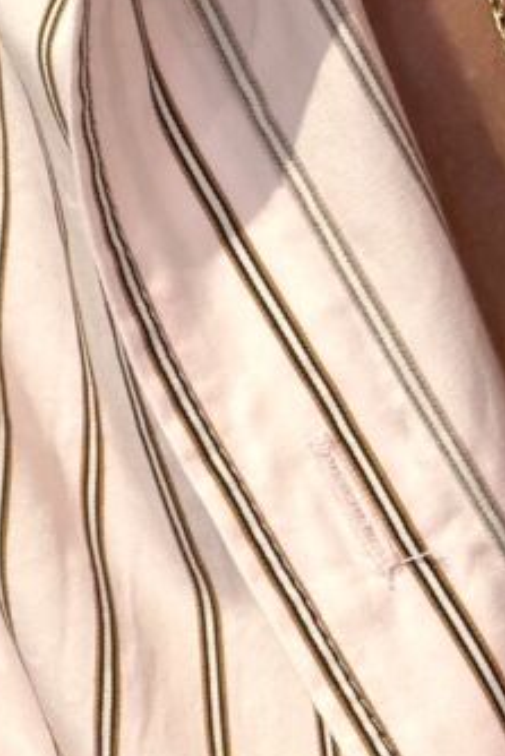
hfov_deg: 11.4
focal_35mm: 115
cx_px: 794
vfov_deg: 17.8
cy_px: 281
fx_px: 2417
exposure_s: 1/50
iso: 100
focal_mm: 2.71
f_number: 1.9
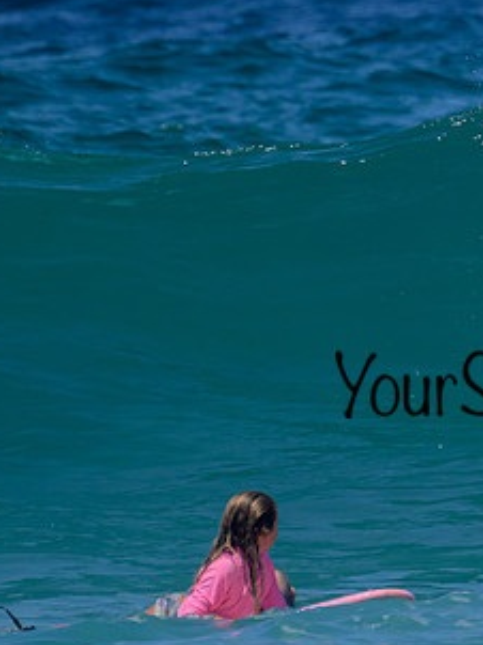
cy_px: 323
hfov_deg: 0.7
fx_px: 37224
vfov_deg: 1.0
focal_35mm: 1998
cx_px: 773
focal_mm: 800
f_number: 11
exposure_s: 1/2000
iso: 720
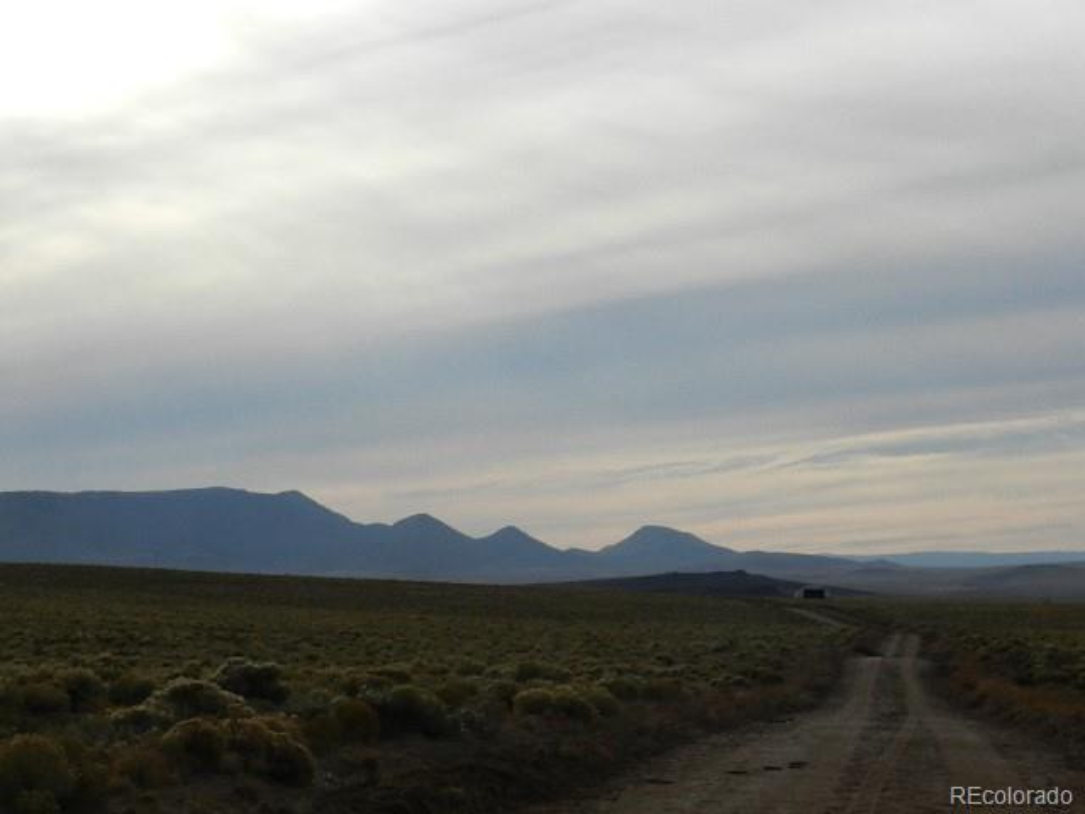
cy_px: 407
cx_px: 542
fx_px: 2633
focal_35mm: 84
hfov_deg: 23.3
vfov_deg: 17.6
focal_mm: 14.9
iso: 160
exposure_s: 1/200
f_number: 5.6
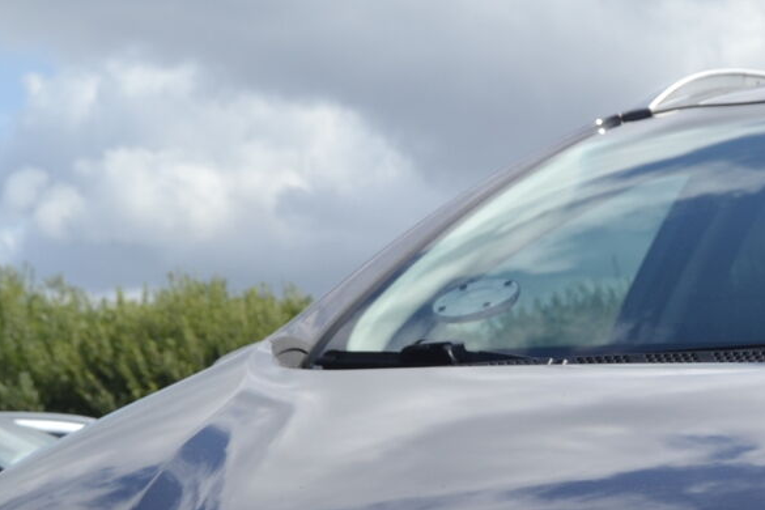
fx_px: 2720
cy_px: 731
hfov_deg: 15.6
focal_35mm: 128
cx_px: 833
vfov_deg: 10.4
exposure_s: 1/250
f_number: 8
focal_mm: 26
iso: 100
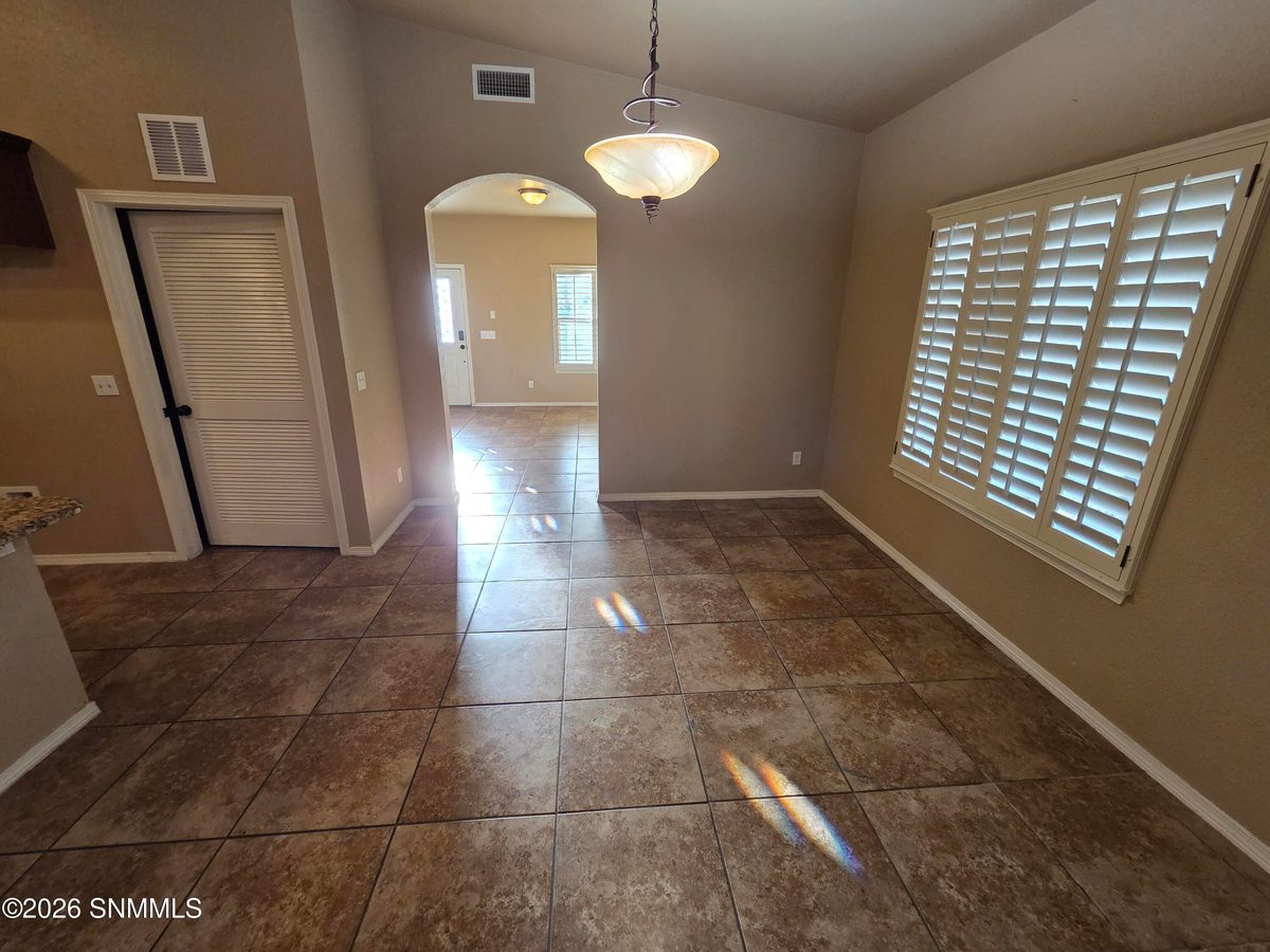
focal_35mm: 13
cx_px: 635
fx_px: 477
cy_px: 476
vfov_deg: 89.9
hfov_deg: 106.2
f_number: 2.2
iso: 250
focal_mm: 2.2
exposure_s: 1/60
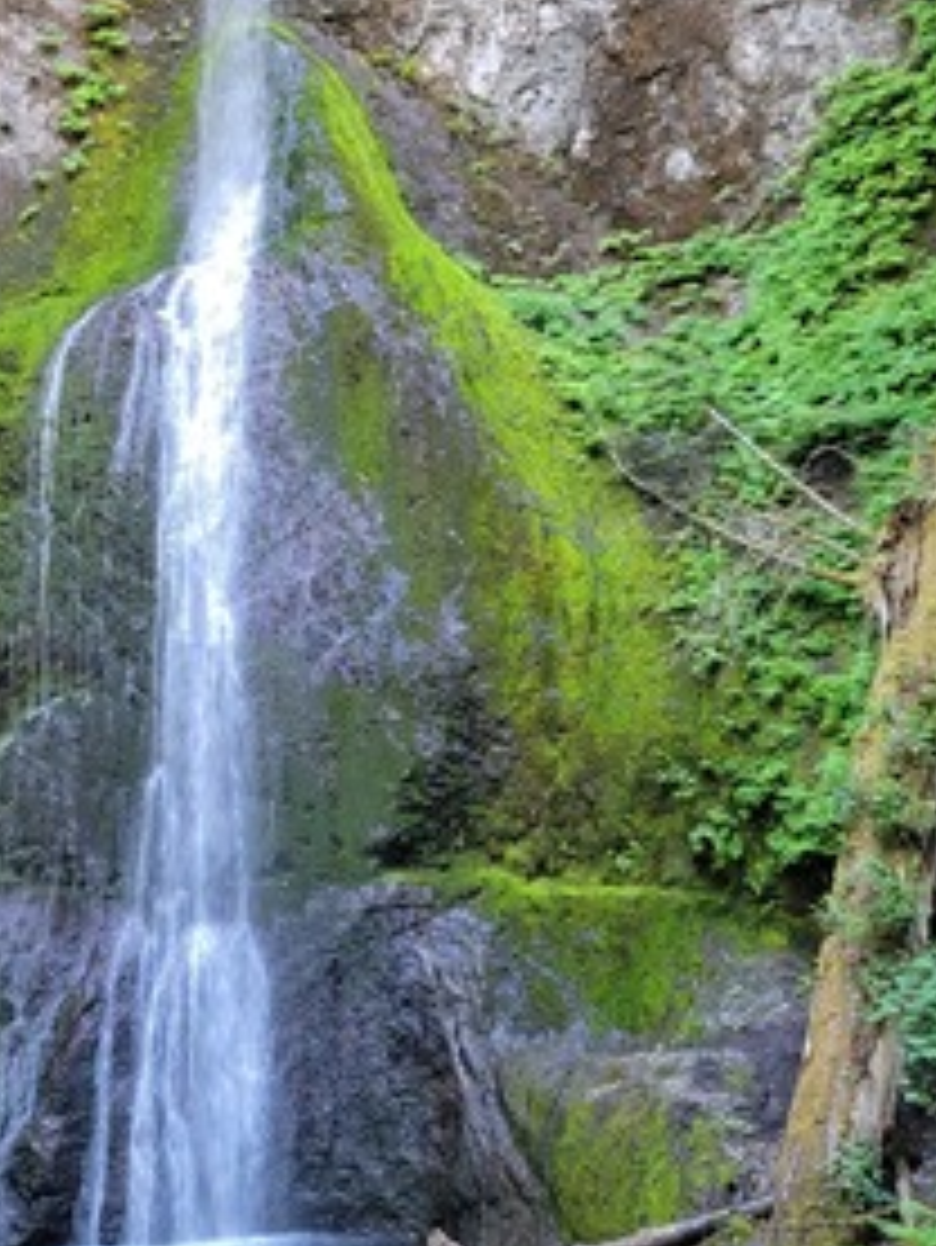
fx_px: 1621
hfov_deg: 31.8
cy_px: 472
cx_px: 284
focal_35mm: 45
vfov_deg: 41.8
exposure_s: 1/60
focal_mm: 6.7
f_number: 1.8
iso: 200
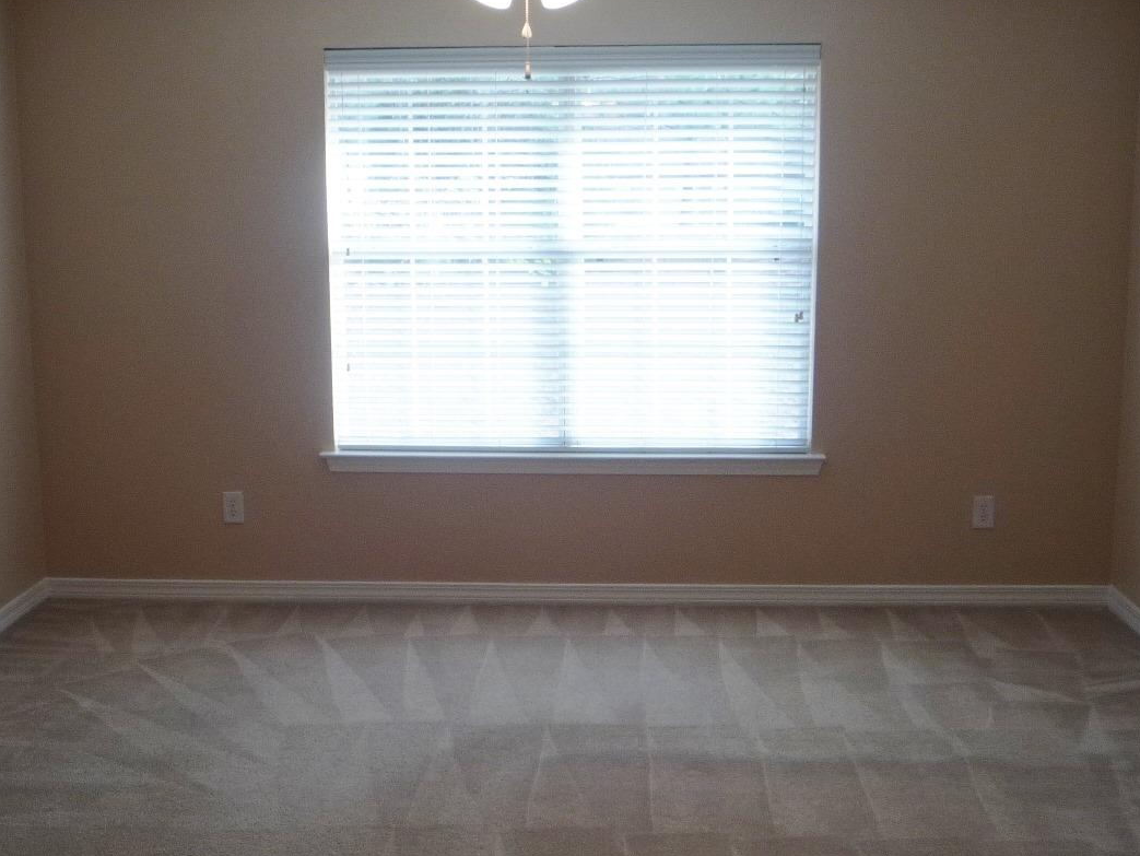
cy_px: 466
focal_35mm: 46
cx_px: 541
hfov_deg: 41.2
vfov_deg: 31.5
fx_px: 1515
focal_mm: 5.2
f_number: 3.3
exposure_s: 1/50
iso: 100
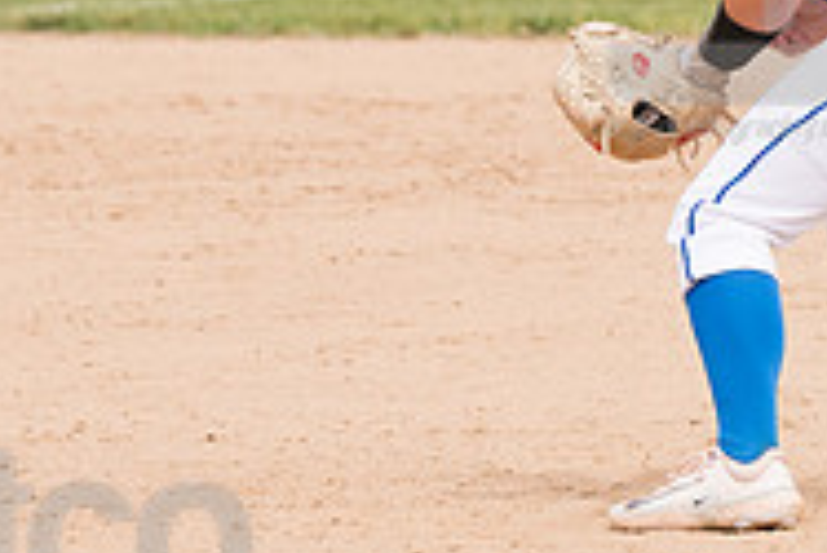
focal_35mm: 857
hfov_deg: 2.4
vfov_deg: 1.6
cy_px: -13
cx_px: 743
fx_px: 19702
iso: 320
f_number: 5.6
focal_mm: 185
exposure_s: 1/1600
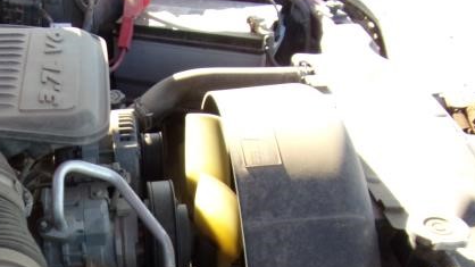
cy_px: 268
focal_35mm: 50
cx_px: 73
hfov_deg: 39.2
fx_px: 630
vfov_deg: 23.0
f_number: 3.3
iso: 80
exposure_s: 1/140
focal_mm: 4.3
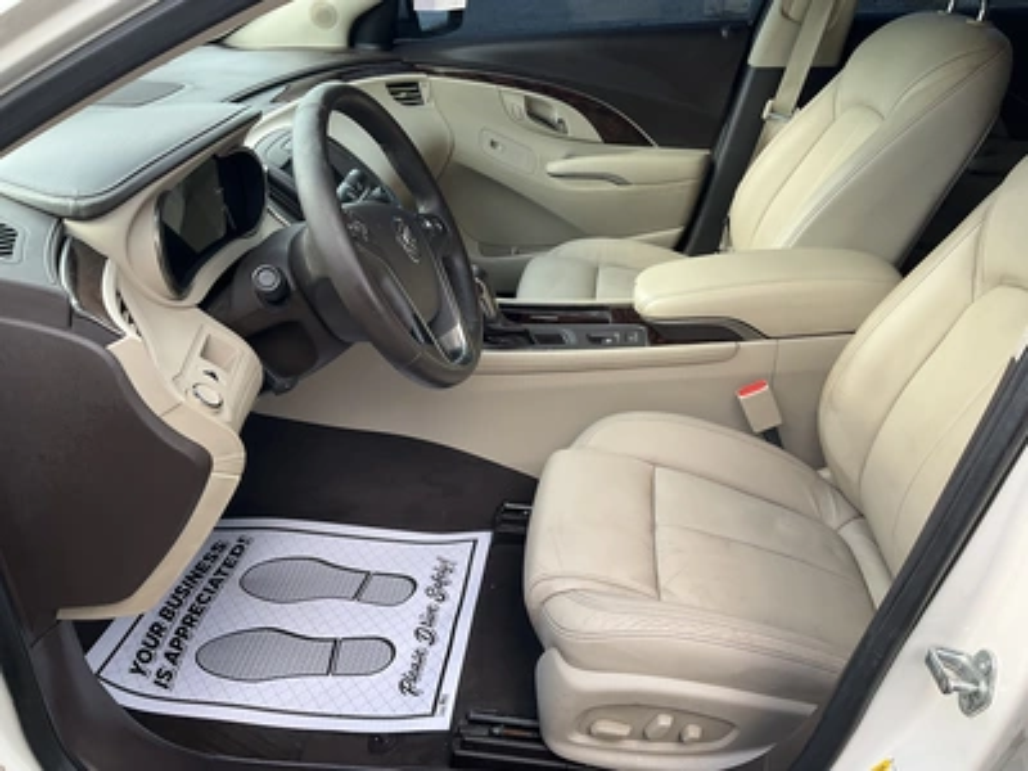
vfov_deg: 48.2
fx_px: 861
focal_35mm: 29
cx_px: 514
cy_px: 386
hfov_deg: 61.7
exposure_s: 1/167
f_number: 1.8
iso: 20
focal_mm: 3
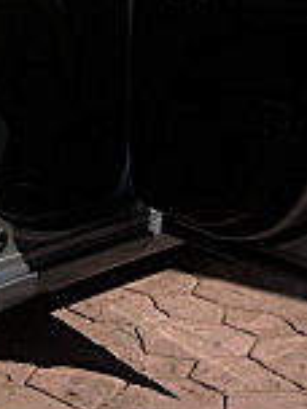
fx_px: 1797
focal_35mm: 152
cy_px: 57
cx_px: -124
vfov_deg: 12.9
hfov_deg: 9.5
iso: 50
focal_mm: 6.3
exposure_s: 1/125
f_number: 7.9
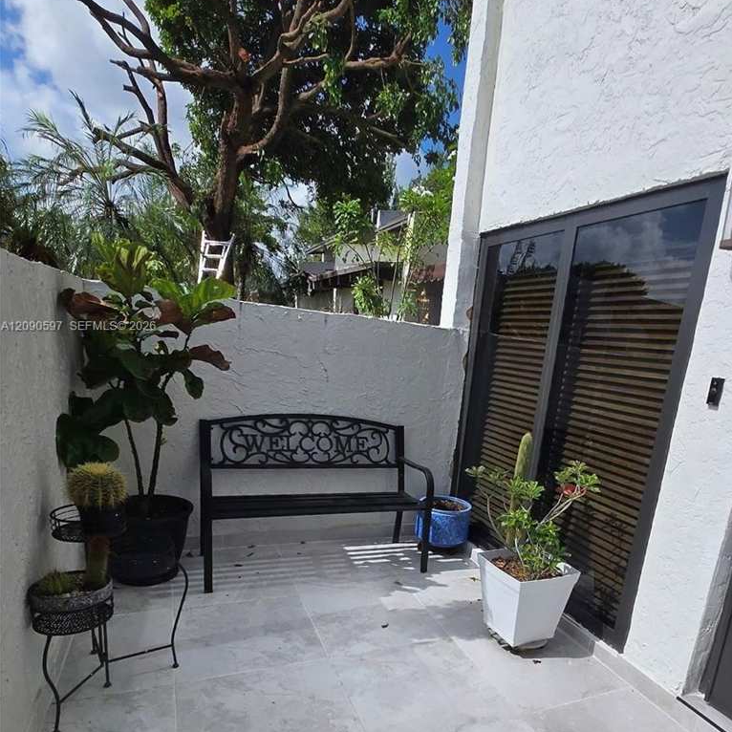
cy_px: 327
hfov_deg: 87.4
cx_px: 381
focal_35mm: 16
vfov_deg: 87.1
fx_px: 383
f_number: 2.2
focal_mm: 1.7
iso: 32
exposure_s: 1/2000
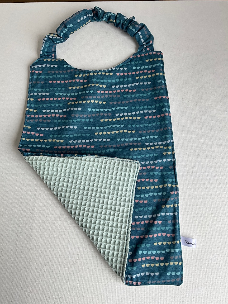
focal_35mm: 29
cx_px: 114
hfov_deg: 48.2
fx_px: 255
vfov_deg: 61.7
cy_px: 152
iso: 25
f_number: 1.8
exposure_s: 1/325
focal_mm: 3
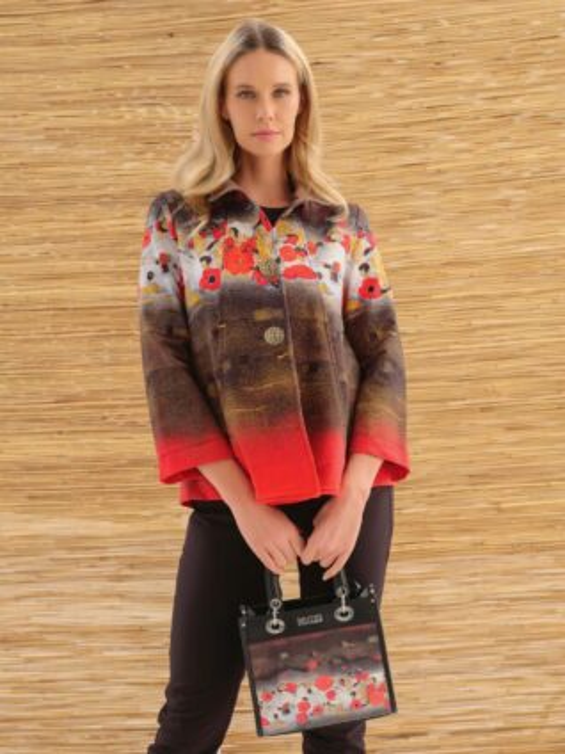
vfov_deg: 36.2
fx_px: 1153
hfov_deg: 27.5
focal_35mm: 53
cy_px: 377
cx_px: 282
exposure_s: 1/100
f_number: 7.1
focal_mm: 67.6
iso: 200
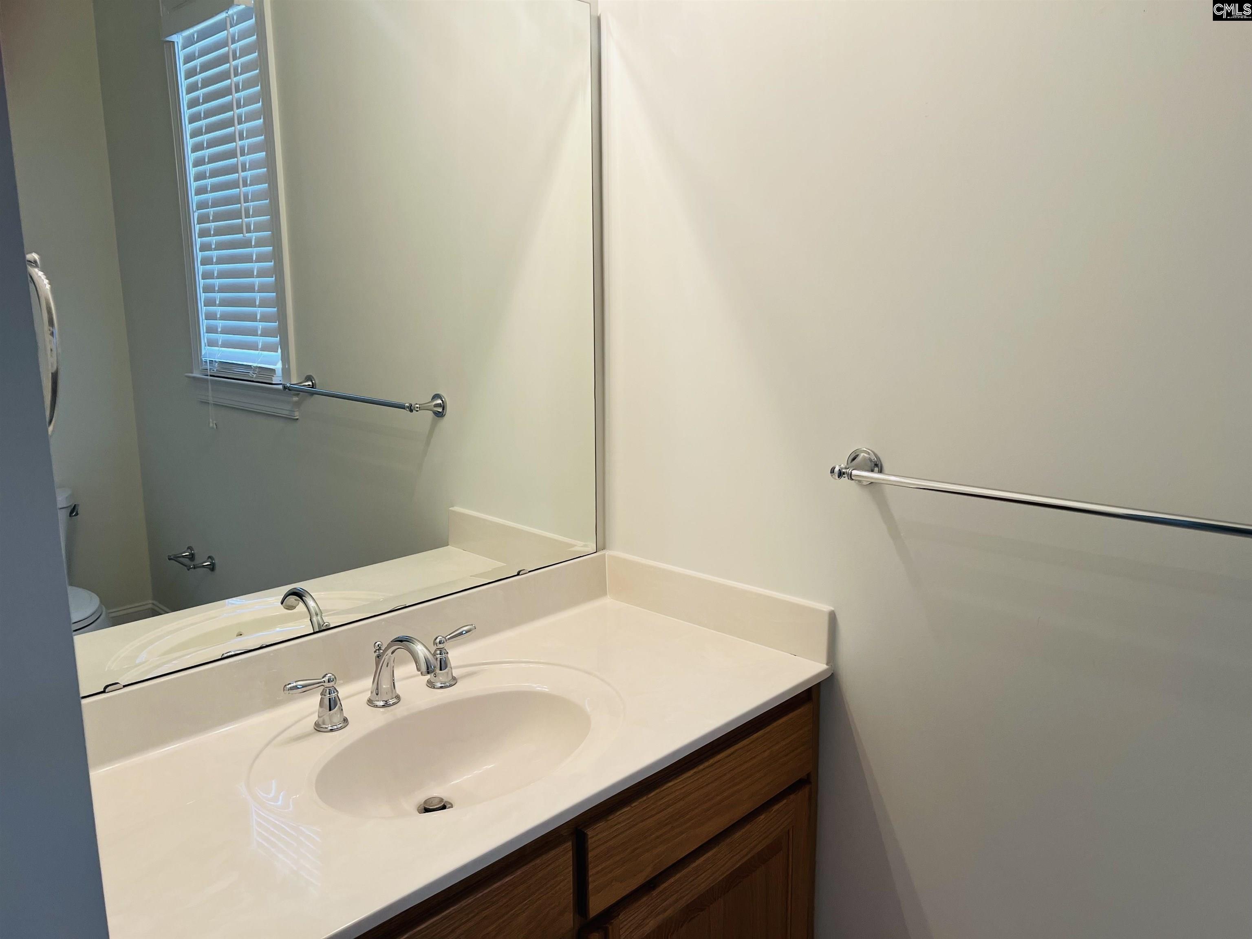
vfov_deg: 53.1
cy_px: 470
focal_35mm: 26
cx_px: 626
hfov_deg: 67.3
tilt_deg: -11.8
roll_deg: +1.0
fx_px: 940
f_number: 1.5
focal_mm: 5.7
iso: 80
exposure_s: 1/120
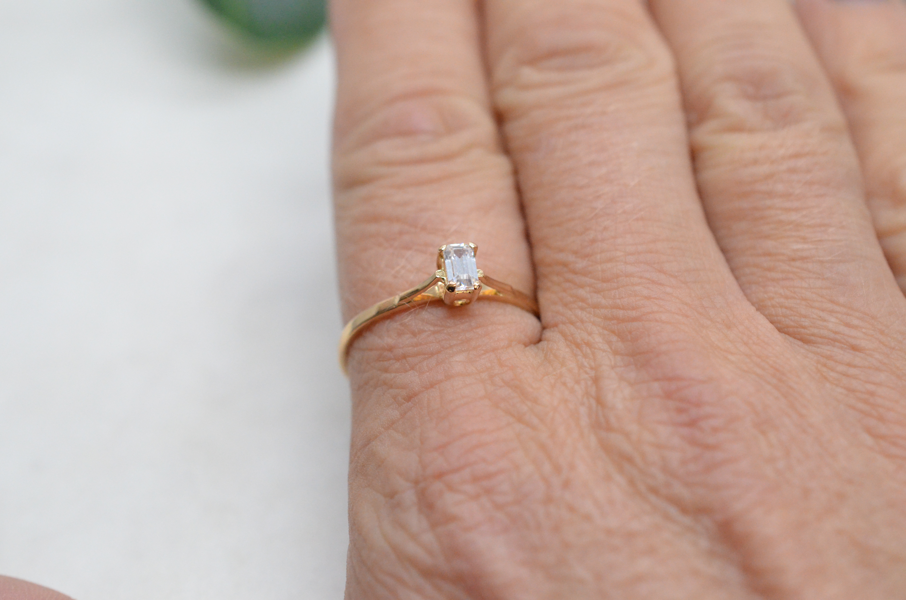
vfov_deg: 22.5
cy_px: 300
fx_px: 1507
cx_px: 453
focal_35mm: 60
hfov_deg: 33.5
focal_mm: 40
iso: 4000
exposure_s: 1/1000
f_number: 6.3
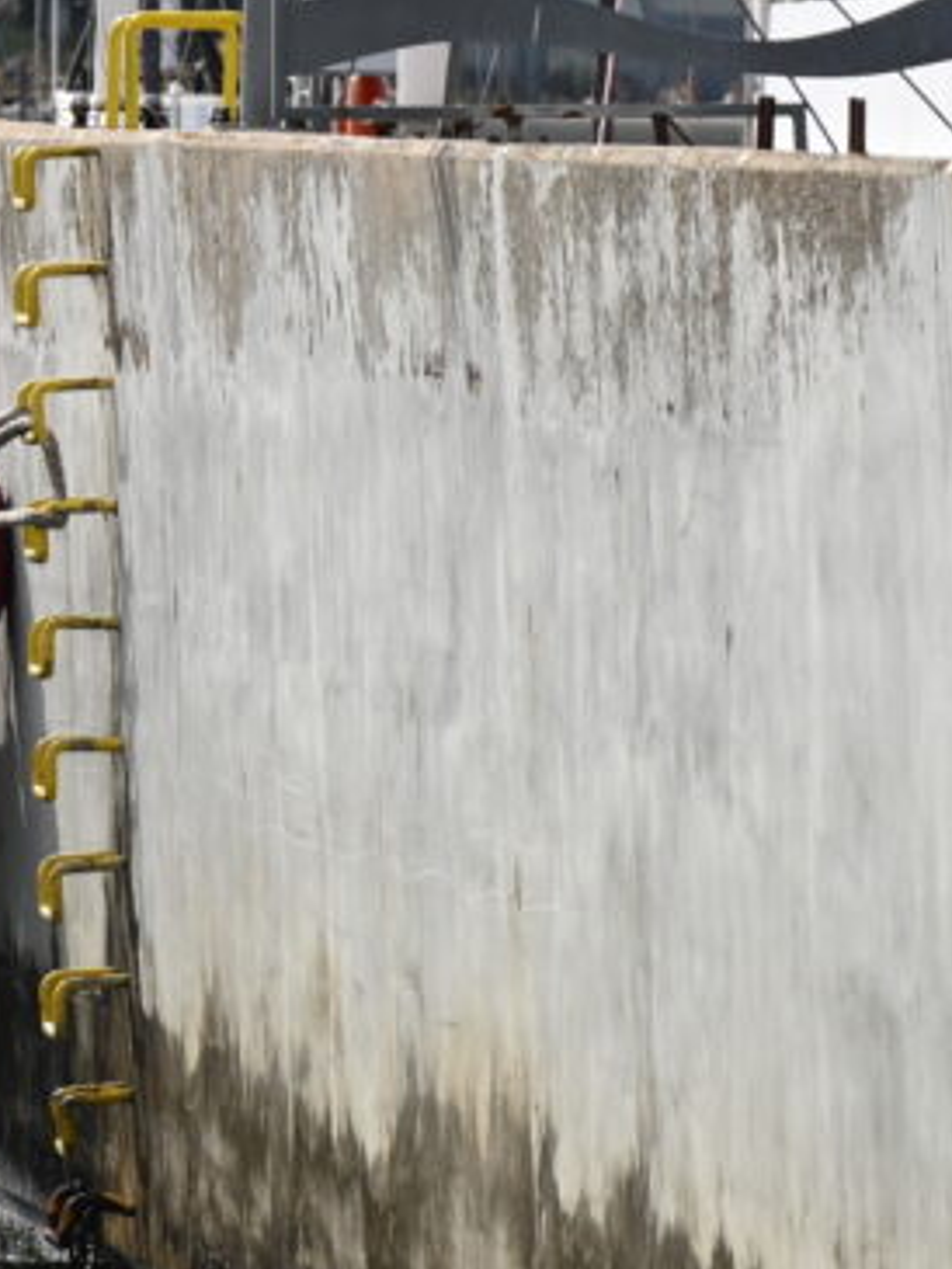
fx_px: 29685
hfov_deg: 1.8
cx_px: -1883
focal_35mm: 810
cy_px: -294
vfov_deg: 2.4
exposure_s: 1/1250
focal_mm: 120
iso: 100
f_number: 4
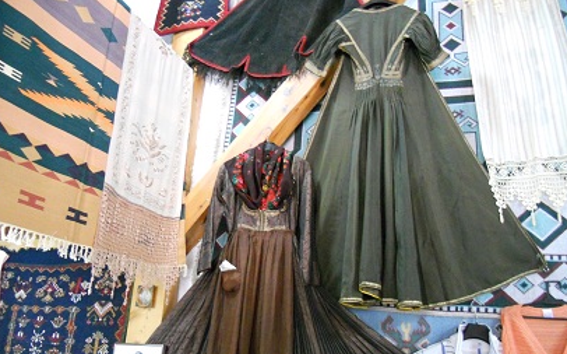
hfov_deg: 62.9
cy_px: 218
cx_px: 279
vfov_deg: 41.5
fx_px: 463
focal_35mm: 30
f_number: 3.2
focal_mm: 4.9
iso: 800
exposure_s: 1/8
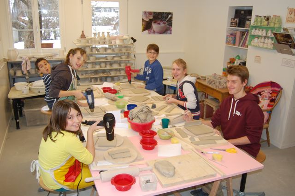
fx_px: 270
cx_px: 148
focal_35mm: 33
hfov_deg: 57.2
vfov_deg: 39.9
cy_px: 98
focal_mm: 22
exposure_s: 1/60
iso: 400
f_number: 3.8
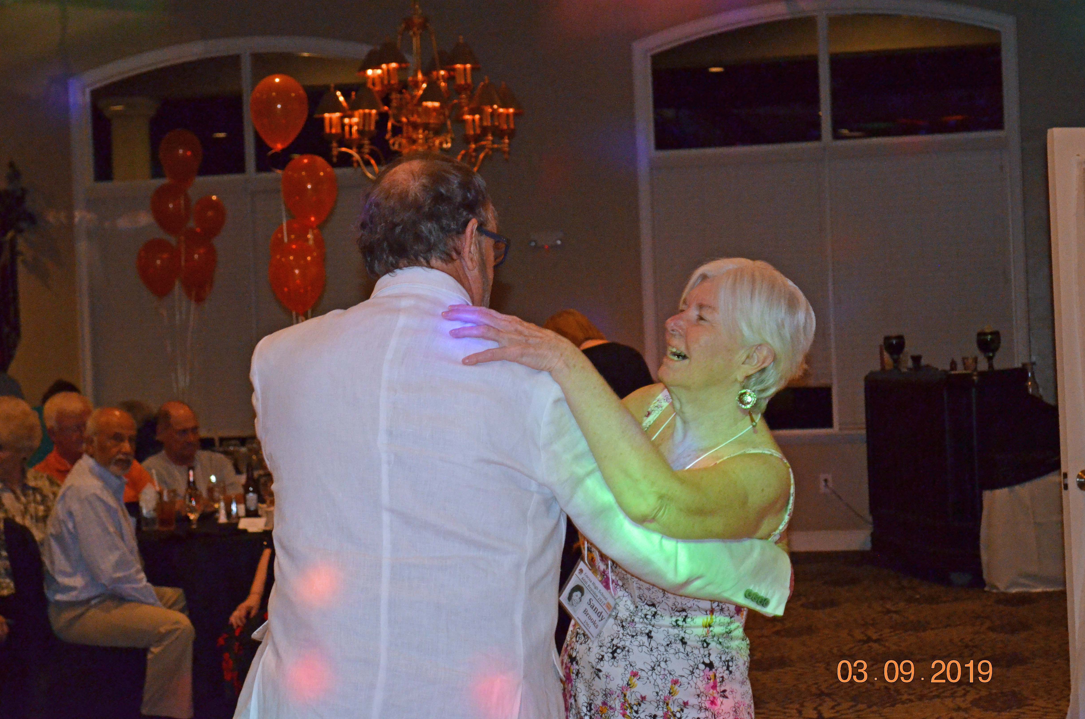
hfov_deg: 24.4
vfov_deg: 16.3
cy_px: 363
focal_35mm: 84
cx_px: 548
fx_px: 2512
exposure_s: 1/60
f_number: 5.6
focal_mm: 55
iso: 3200
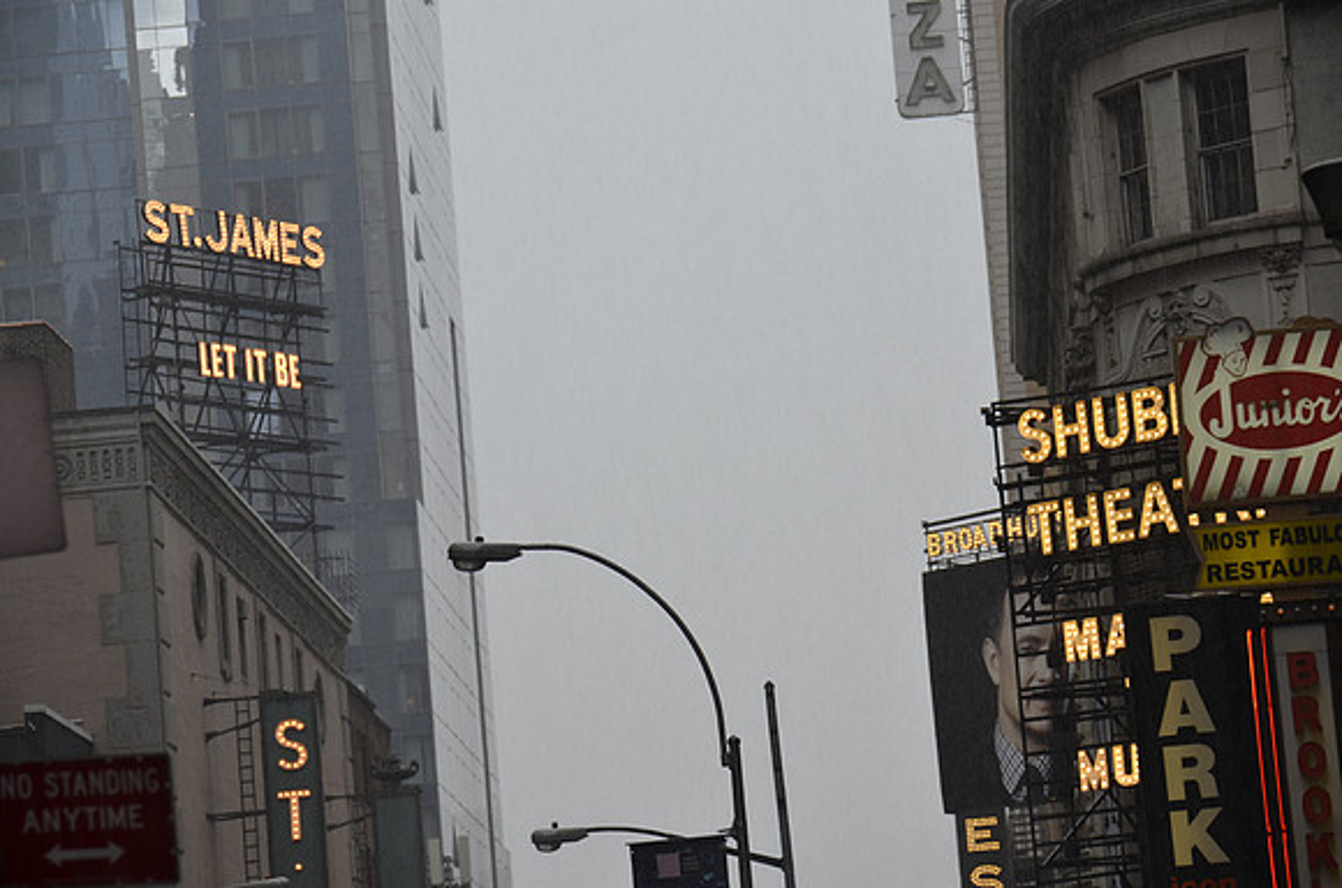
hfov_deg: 13.1
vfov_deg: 8.7
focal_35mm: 158
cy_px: 444
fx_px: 5858
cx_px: 671
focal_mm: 105
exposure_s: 1/160
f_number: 6.3
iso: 200
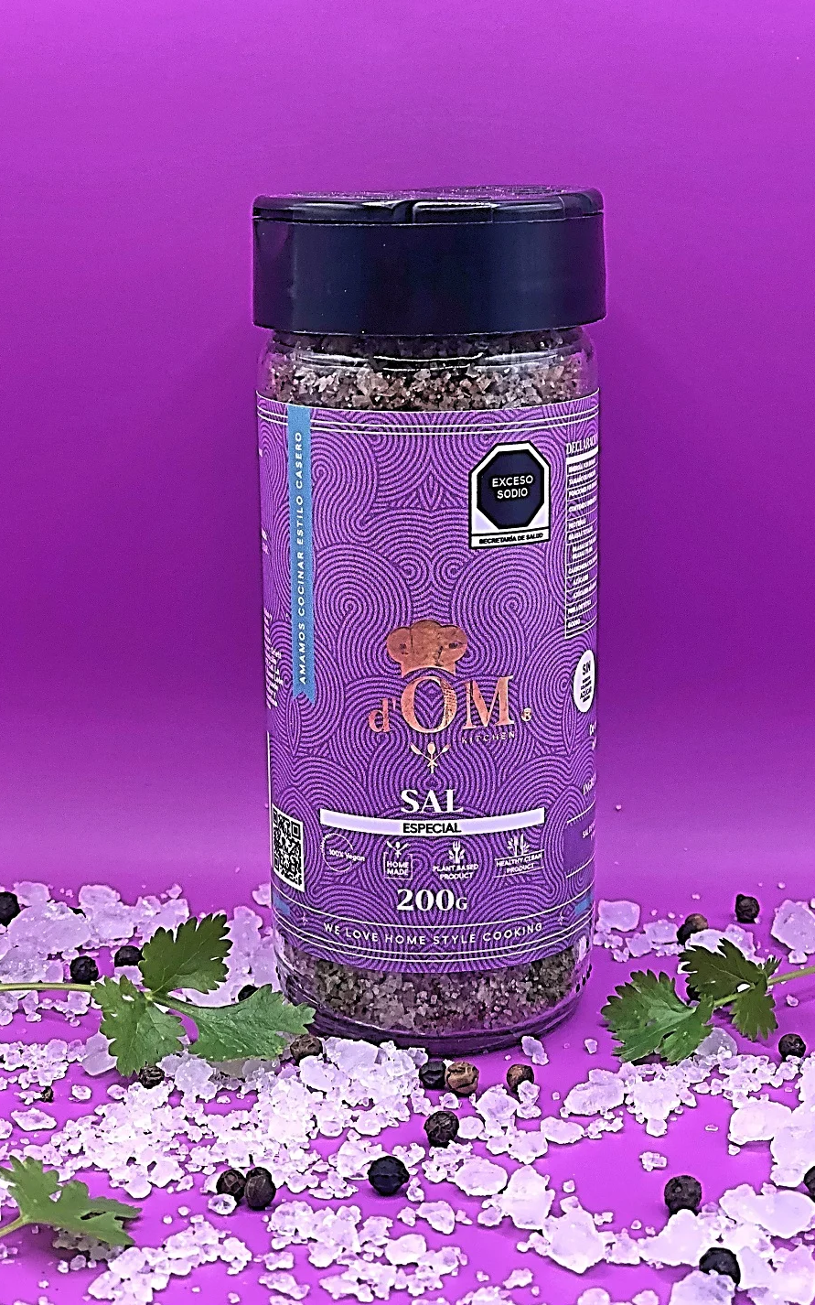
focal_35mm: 61
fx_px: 2168
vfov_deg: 33.5
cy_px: 657
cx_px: 425
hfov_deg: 21.3
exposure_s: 1/30
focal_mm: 6.6
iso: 64
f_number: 2.8
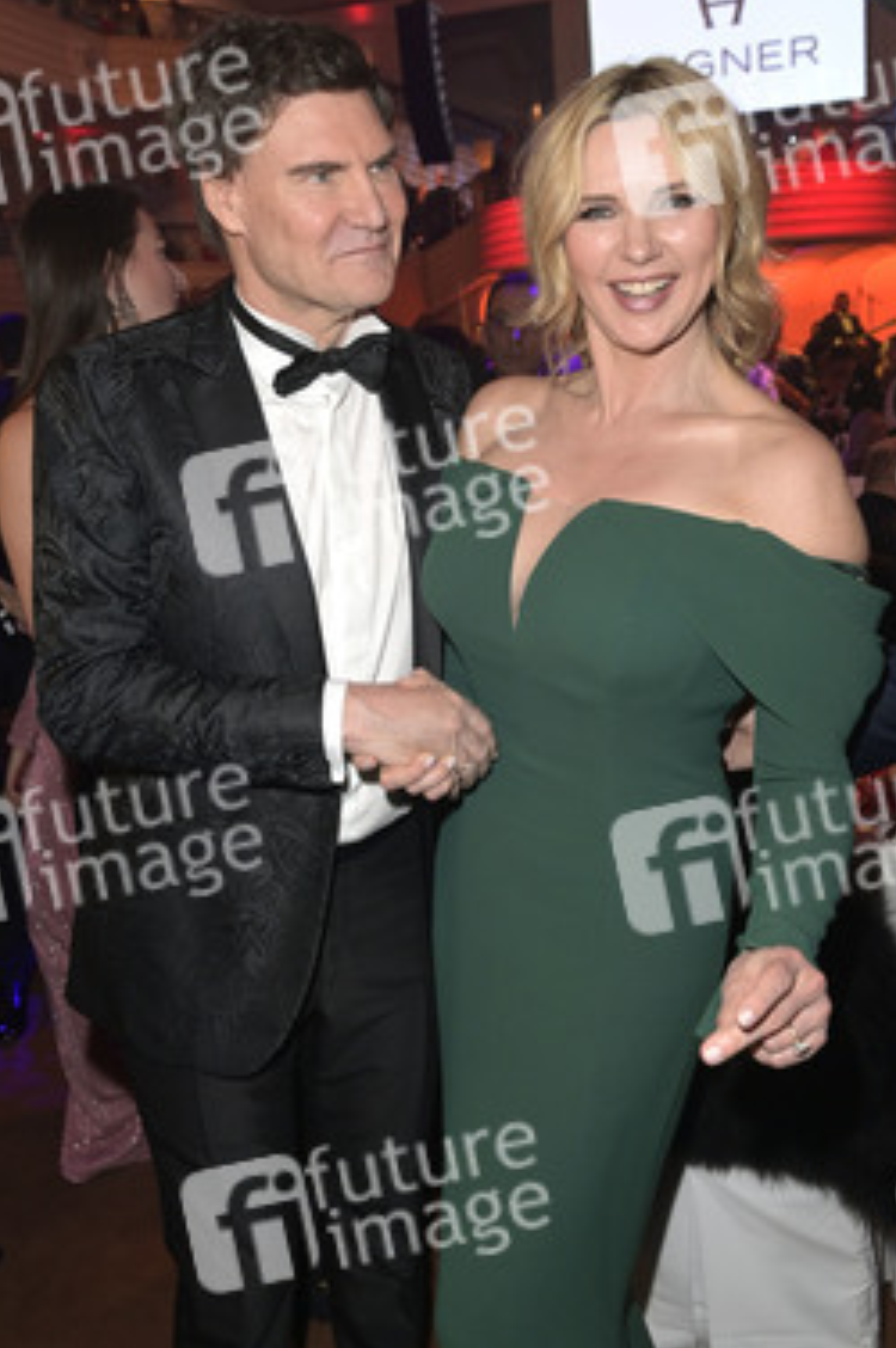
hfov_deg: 38.8
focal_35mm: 34
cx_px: 470
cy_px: 670
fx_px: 1272
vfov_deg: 55.8
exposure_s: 1/100
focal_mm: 32
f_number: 5.6
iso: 2000
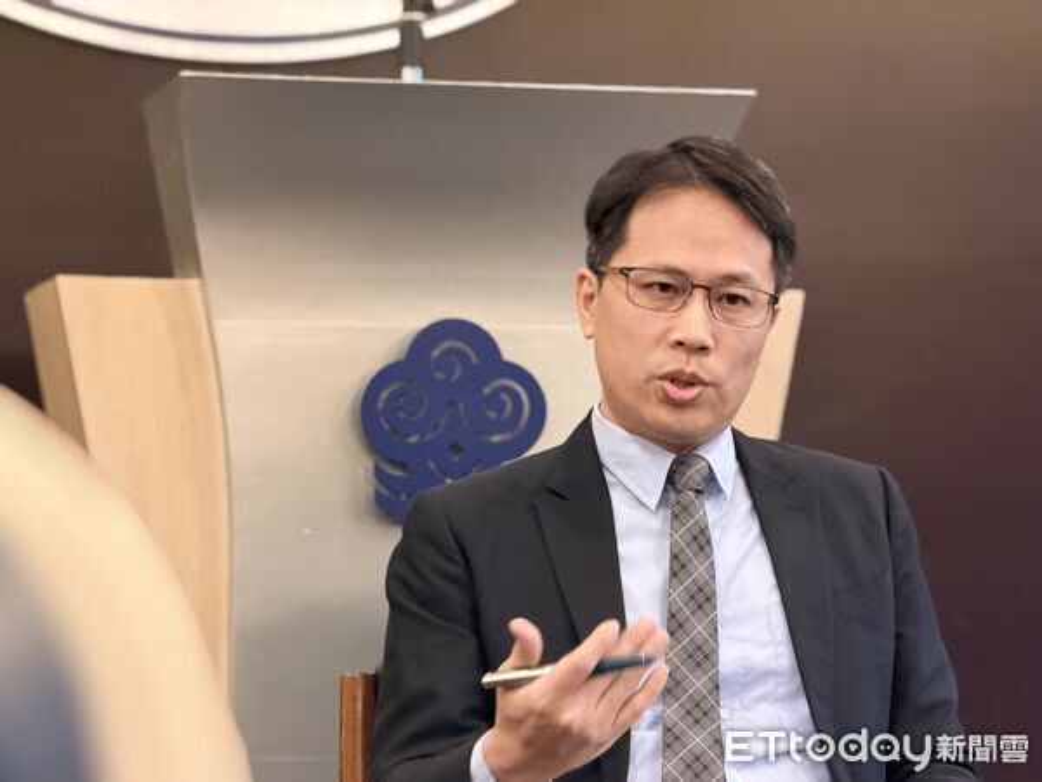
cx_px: 521
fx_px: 3010
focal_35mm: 100
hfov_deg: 19.6
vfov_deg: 14.8
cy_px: 391
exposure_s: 1/40
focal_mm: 16.89
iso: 640
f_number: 2.8
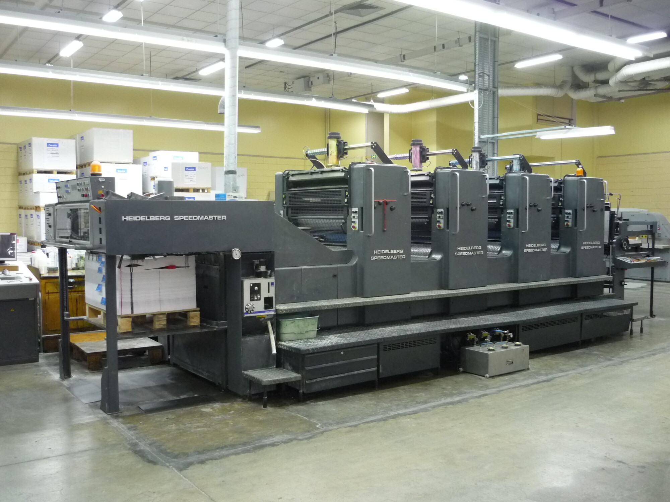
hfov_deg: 55.4
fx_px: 639
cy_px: 251
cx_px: 335
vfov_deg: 42.9
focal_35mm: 33
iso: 400
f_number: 2.8
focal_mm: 5.5
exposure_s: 1/30
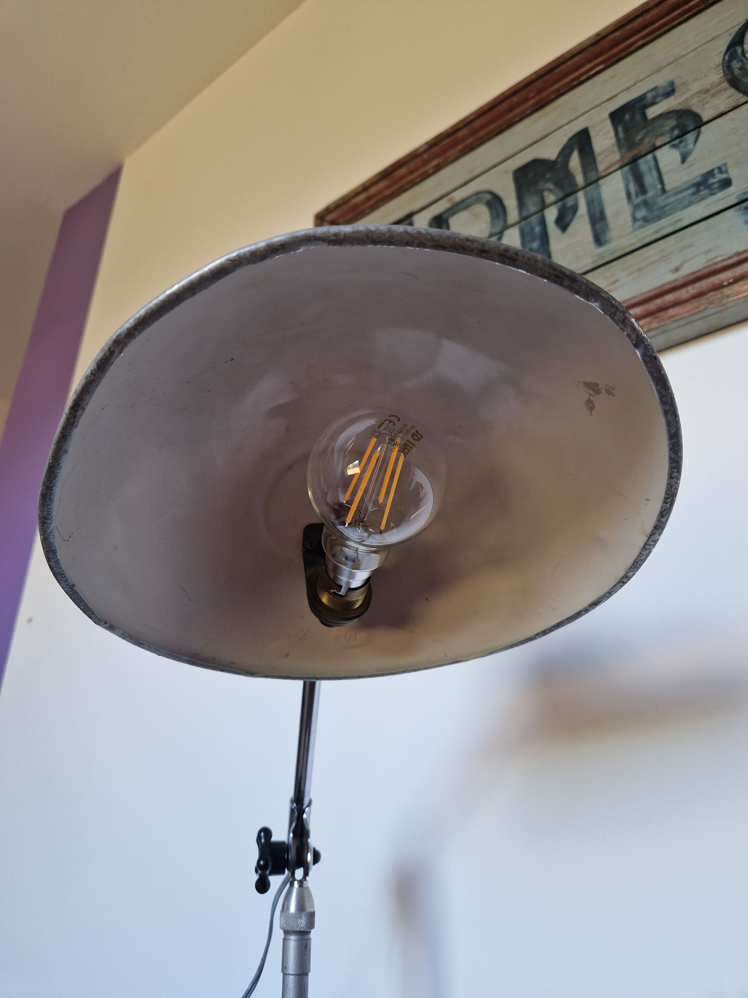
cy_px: 499
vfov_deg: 73.9
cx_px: 374
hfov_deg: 58.9
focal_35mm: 23
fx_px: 663
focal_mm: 5.4
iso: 50
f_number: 1.8
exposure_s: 1/119
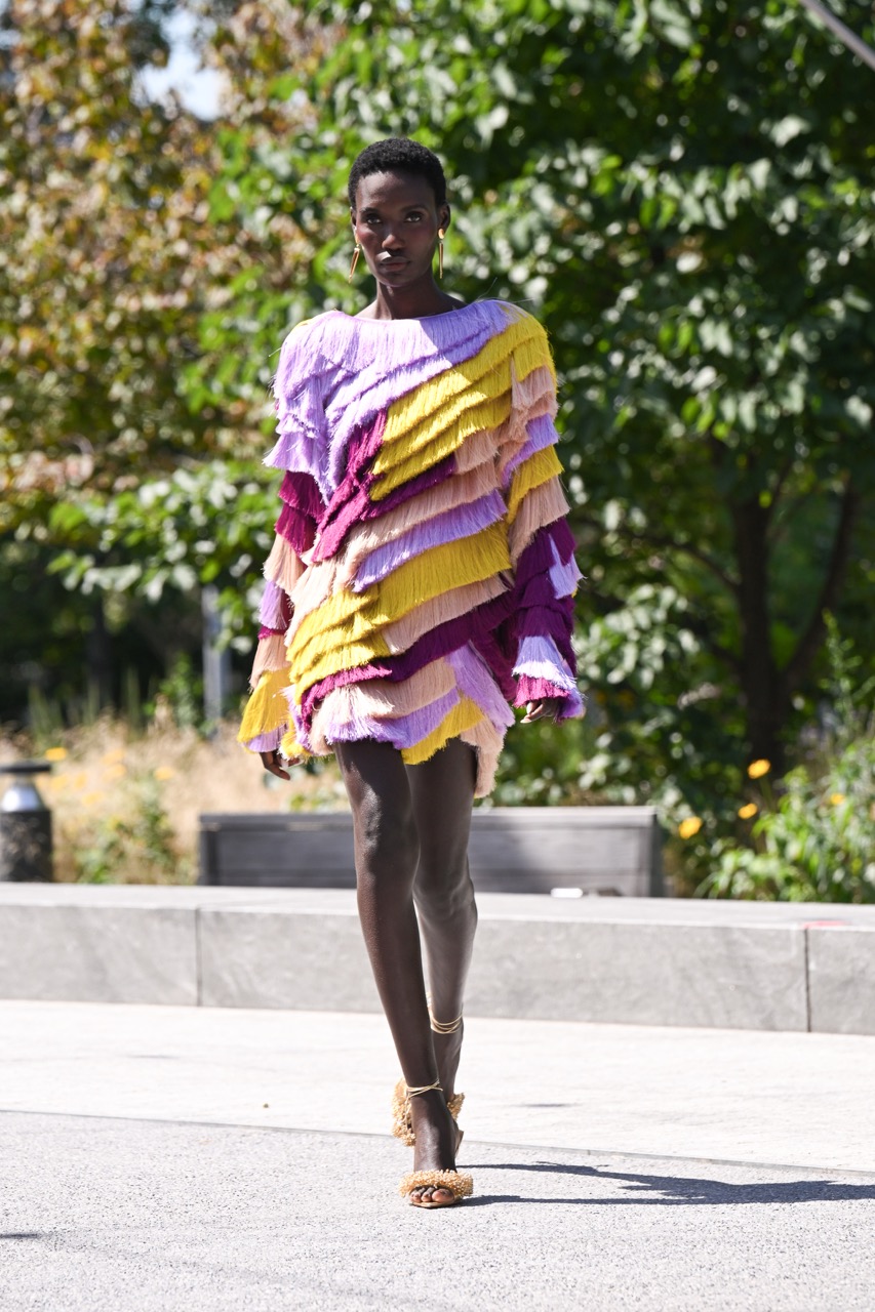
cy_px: 656
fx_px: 7293
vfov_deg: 10.3
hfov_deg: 6.9
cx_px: 438
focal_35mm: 200
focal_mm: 200
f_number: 5.6
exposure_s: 1/800
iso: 200
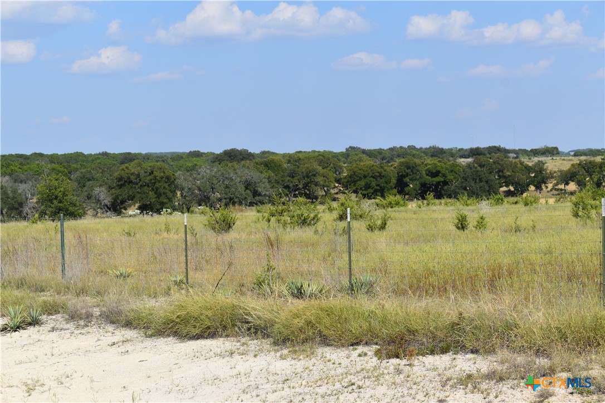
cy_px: 202
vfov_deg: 16.6
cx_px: 302
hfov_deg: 24.6
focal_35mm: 82
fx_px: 1386
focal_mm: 55
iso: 100
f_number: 9
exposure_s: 1/320
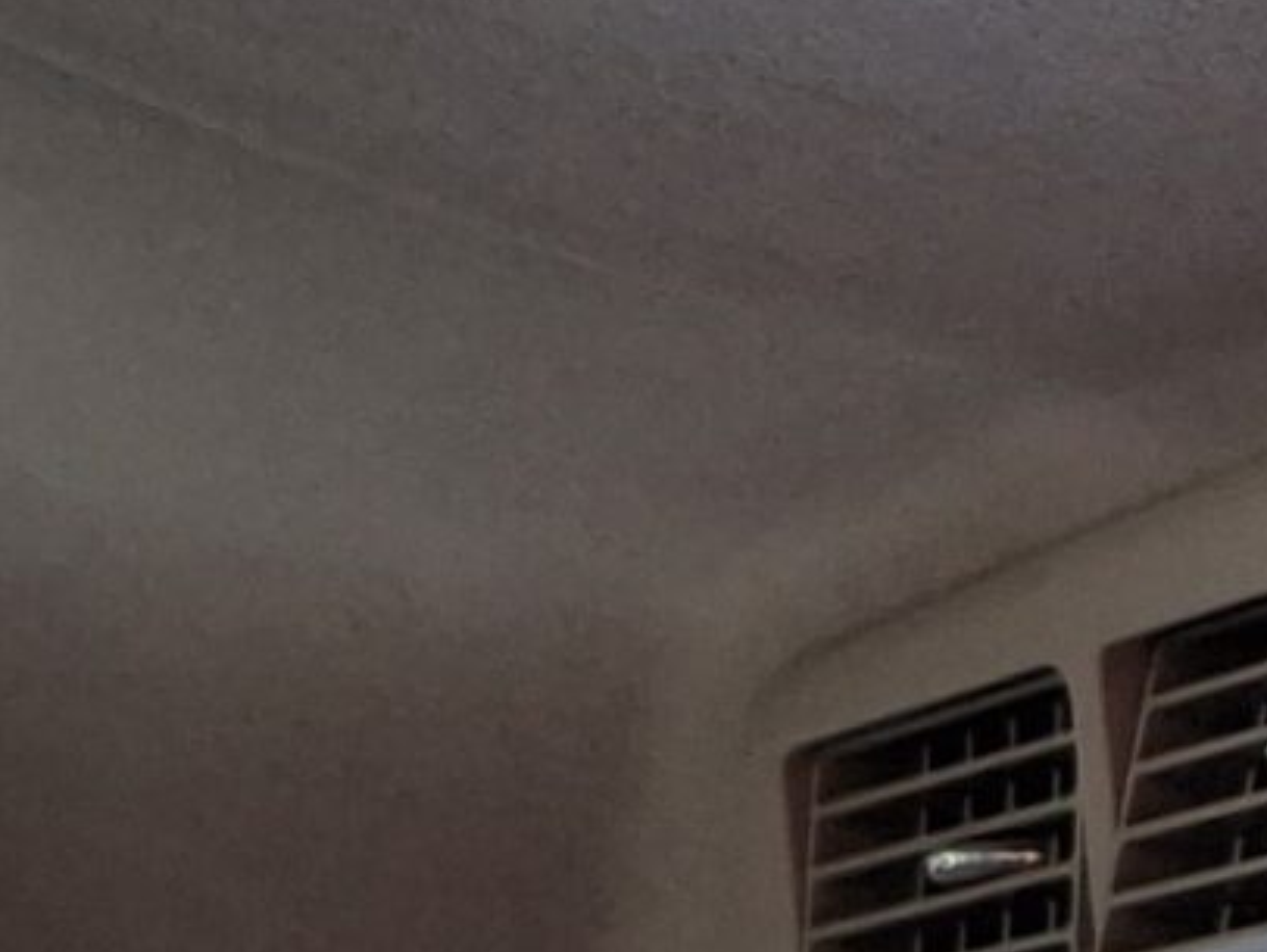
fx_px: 5310
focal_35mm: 145
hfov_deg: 11.8
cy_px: -122
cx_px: 2737
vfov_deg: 10.1
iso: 320
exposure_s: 1/25
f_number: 1.8
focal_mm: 5.54
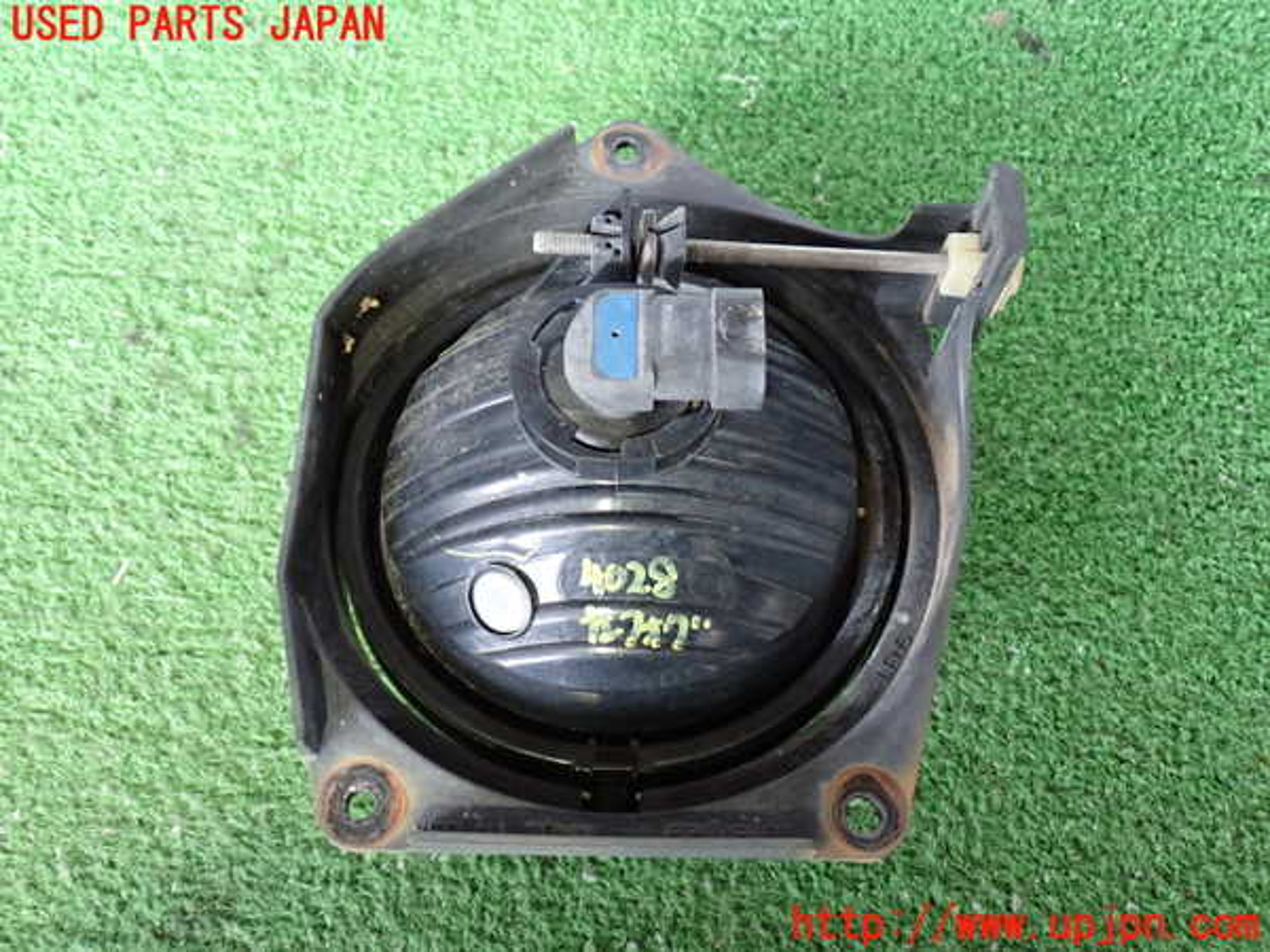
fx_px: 1321
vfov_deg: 39.7
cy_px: 476
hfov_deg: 51.4
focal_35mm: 36
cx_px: 635
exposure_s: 1/25
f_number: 2.5
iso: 800
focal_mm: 6.37
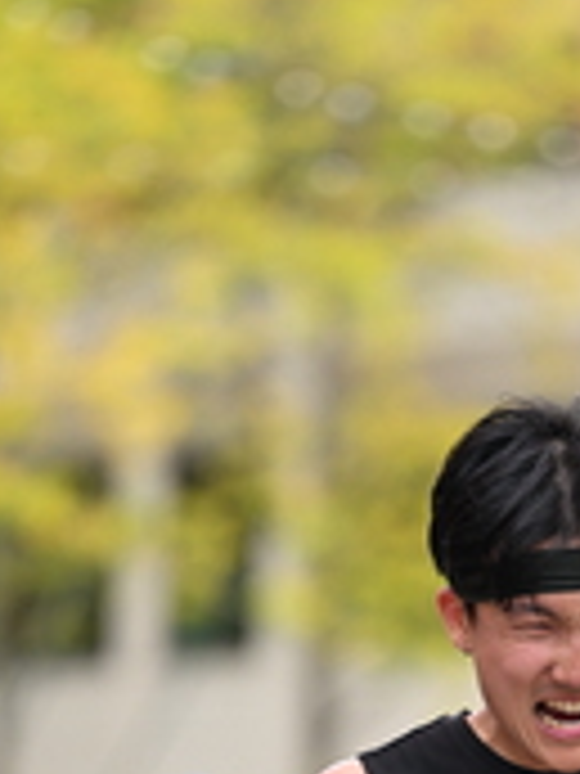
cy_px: 986
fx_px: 10679
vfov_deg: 4.1
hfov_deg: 3.1
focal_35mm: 478
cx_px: 434
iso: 640
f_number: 2.8
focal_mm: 155
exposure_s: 1/2000
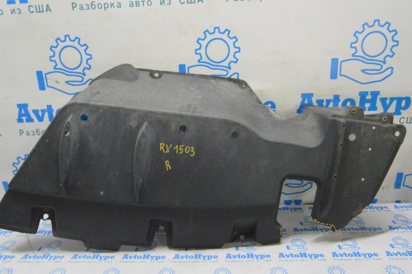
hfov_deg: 67.4
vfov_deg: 47.9
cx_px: 206
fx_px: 309
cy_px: 137
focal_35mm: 27
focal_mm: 18
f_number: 20
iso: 6400
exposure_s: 1/15
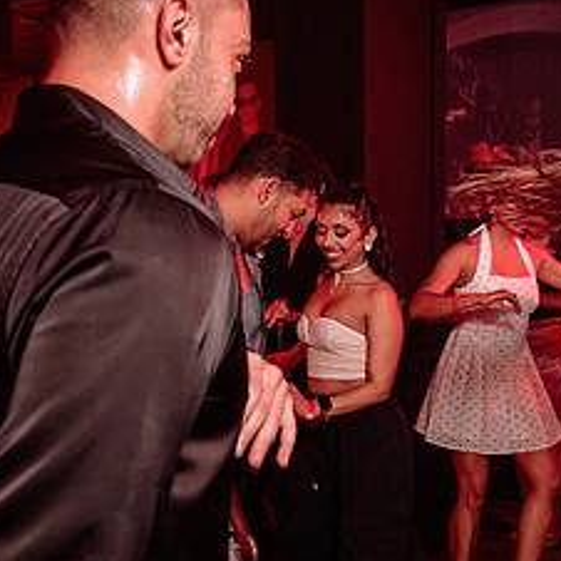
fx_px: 1008
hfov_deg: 30.2
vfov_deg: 31.0
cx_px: 459
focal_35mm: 55
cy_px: 351
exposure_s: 1/25
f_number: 4
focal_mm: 24
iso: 800
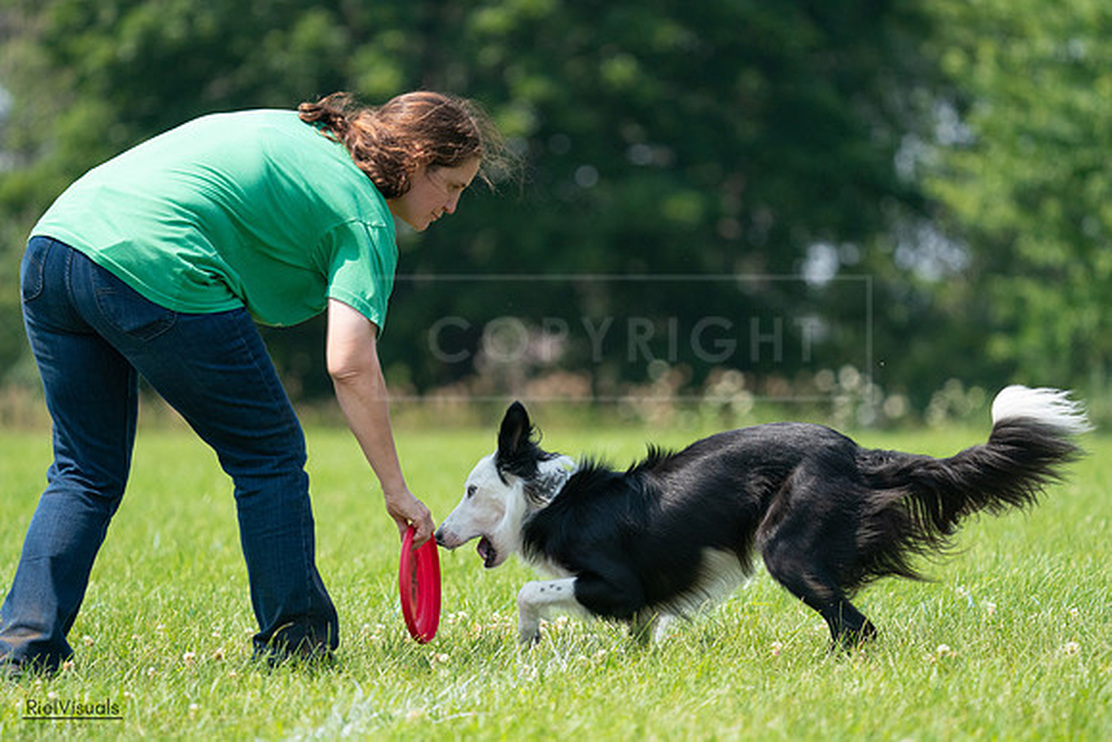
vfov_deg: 4.6
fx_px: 9207
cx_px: 556
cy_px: 371
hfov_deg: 6.9
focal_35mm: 298
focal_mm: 298
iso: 2000
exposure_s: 1/4000
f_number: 5.6
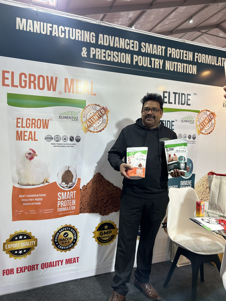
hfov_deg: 53.1
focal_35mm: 26
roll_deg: -2.0
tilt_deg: -1.5
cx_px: 113
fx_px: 226
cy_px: 150
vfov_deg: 67.3
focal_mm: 5.7
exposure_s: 1/100
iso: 64
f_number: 1.5
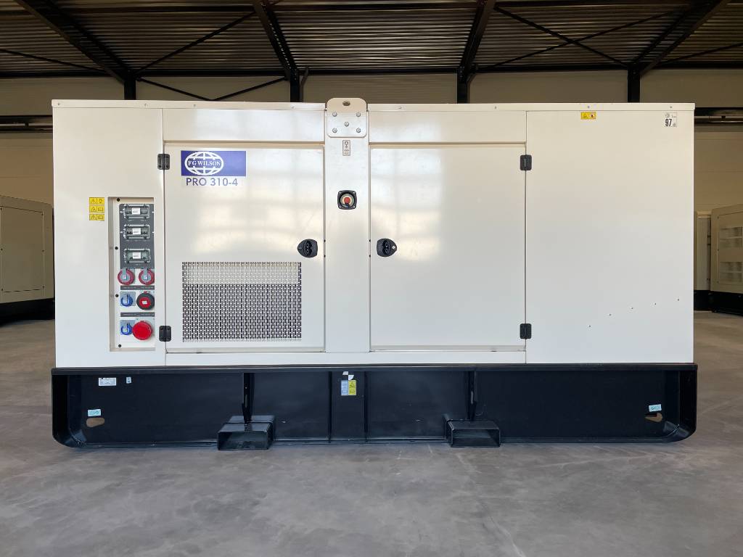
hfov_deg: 67.3
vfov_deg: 53.1
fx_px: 558
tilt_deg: -2.3
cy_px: 278
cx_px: 372
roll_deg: +0.3
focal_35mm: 26
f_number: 1.6
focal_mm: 4.2
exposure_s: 1/100
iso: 40
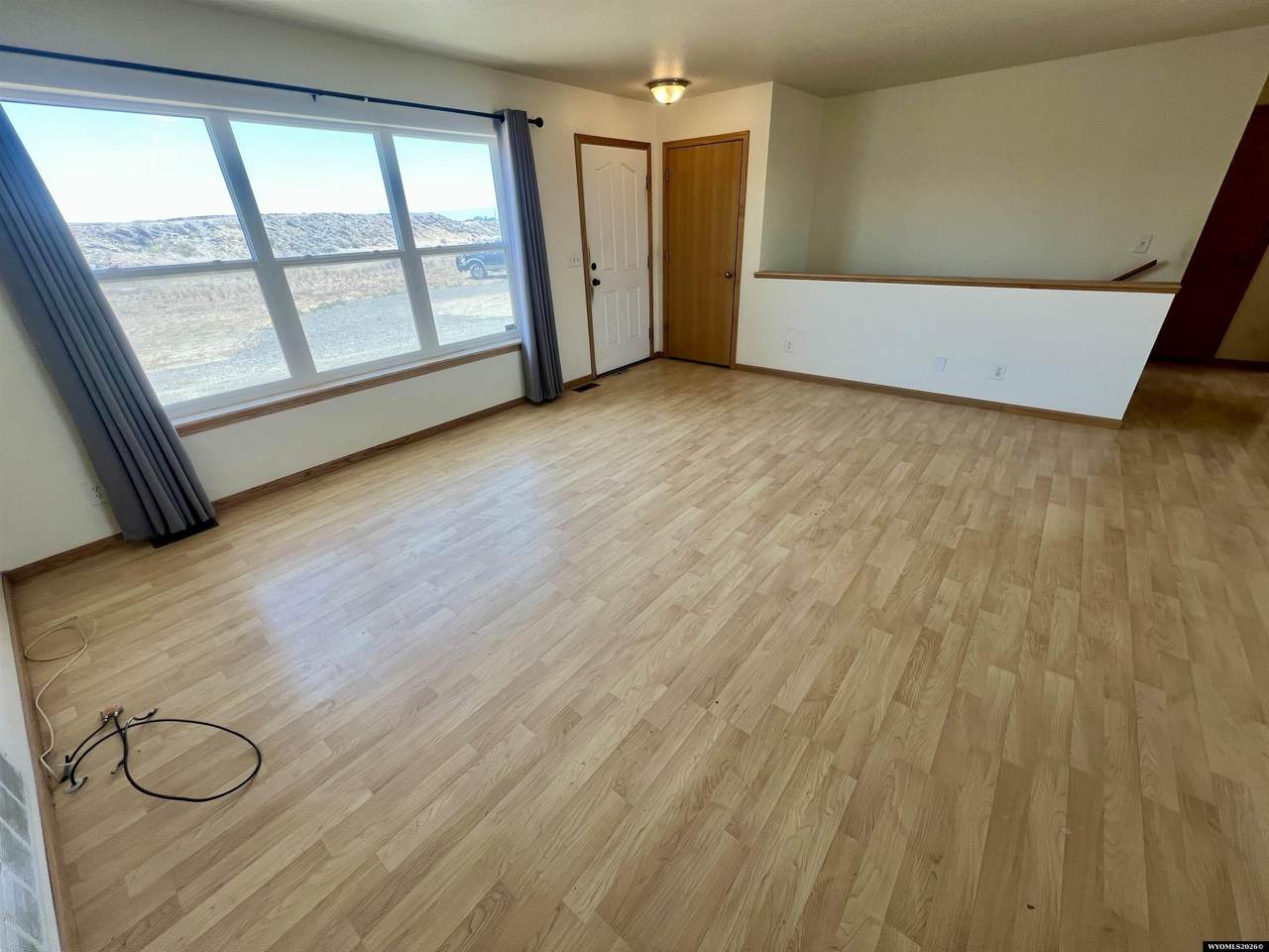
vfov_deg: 89.9
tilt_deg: -26.5
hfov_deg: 106.2
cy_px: 476
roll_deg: +2.7
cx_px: 634
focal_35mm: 13
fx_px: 477
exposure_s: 1/99
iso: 32
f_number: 1.8
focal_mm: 1.57
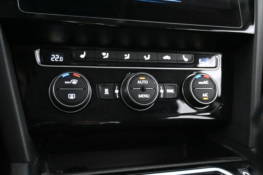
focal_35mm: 34
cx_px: 132
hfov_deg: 55.1
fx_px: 252
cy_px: 88
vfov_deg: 38.4
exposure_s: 1/40
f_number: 4.2
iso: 16000
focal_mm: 23
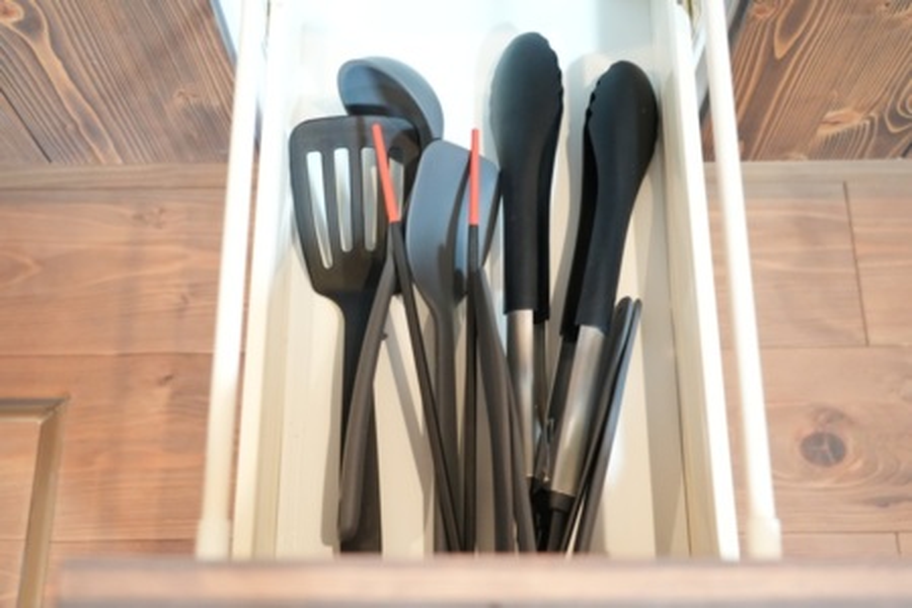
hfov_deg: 44.5
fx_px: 1115
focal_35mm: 44
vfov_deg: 30.5
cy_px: 304
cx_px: 456
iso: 5000
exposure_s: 1/50
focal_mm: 44
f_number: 4
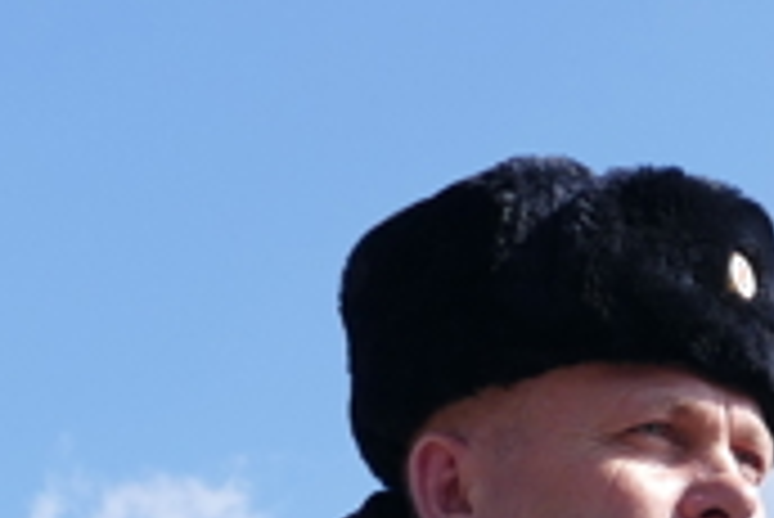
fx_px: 3464
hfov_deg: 12.2
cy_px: 748
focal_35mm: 161
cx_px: 1156
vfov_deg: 8.4
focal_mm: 13.43
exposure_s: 1/2000
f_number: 3.2
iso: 125
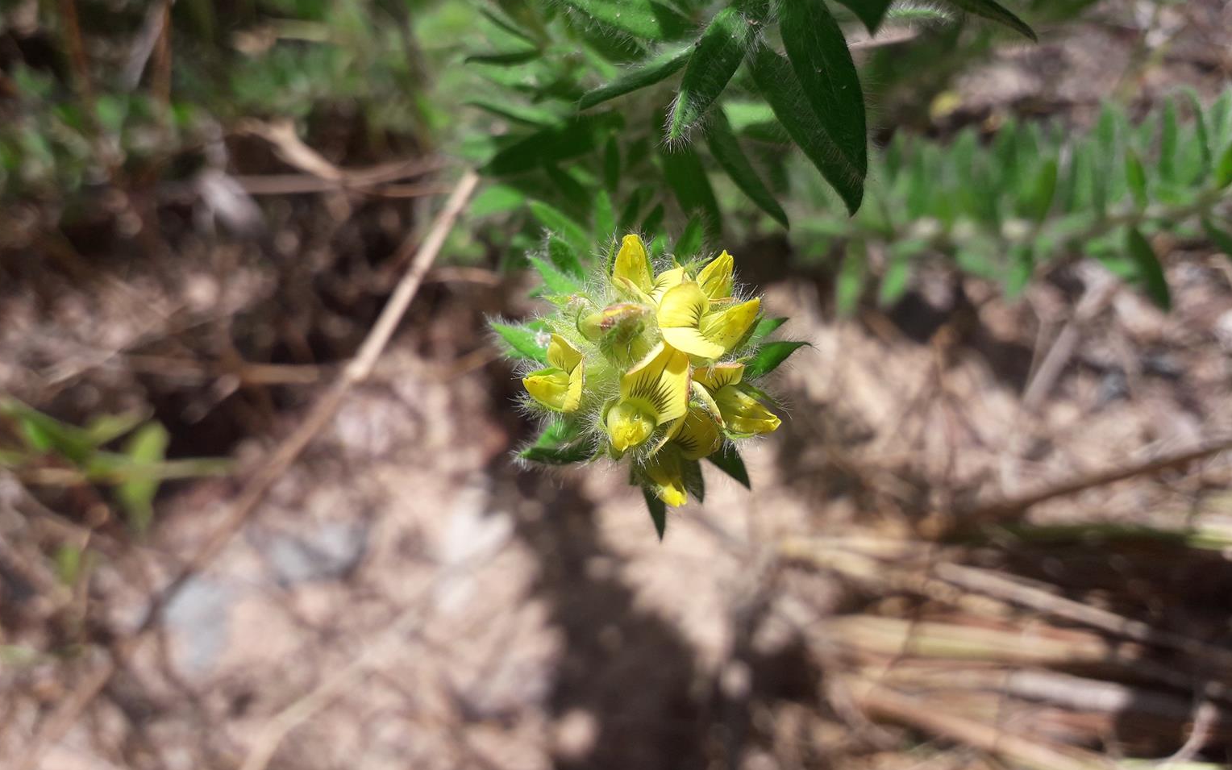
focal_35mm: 29
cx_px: 612
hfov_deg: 64.6
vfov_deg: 43.0
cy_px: 326
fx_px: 974
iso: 40
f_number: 1.9
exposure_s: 1/1433
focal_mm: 3.6
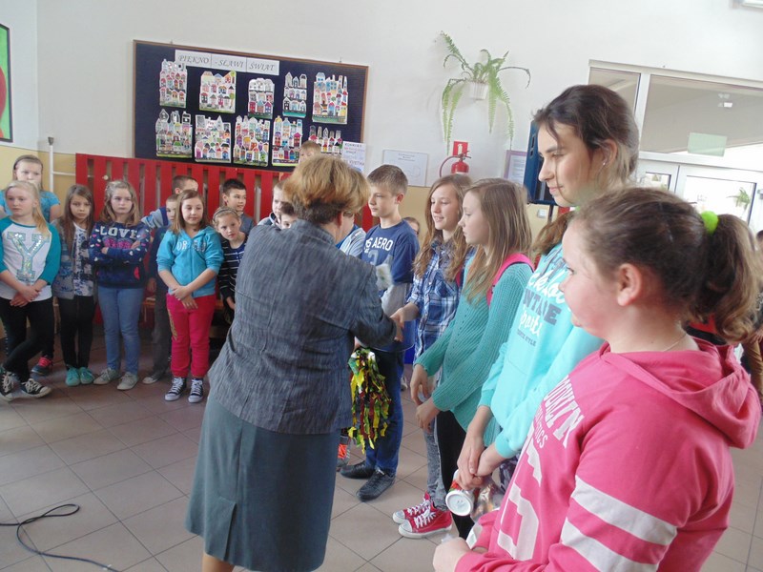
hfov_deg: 76.4
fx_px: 485
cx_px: 382
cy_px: 286
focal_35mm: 22
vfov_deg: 61.1
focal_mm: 4
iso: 160
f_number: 3.1
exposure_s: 1/30
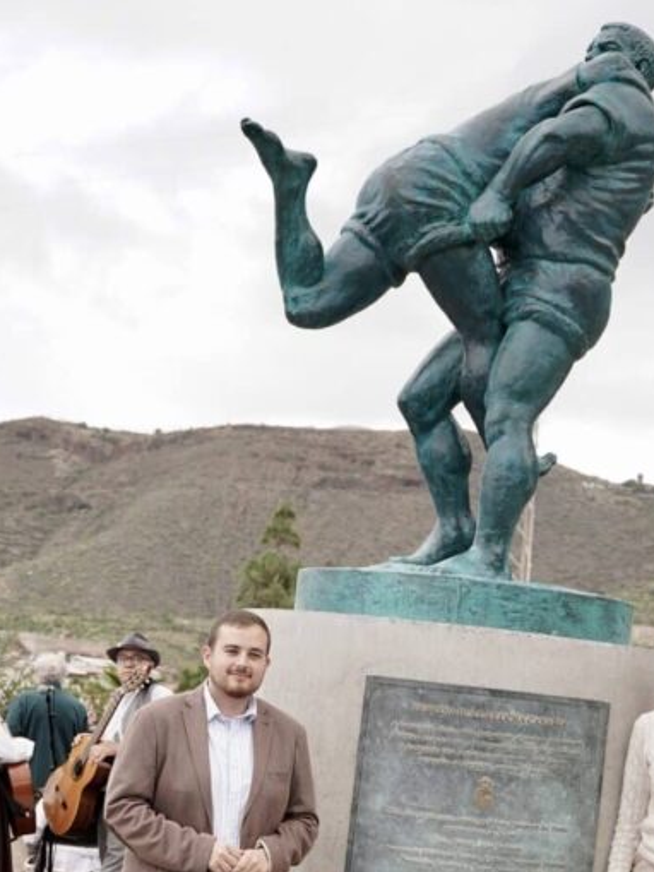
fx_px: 1133
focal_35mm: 45
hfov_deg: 31.7
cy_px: 435
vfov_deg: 42.1
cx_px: 485
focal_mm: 31
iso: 500
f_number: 3.5
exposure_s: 1/1600
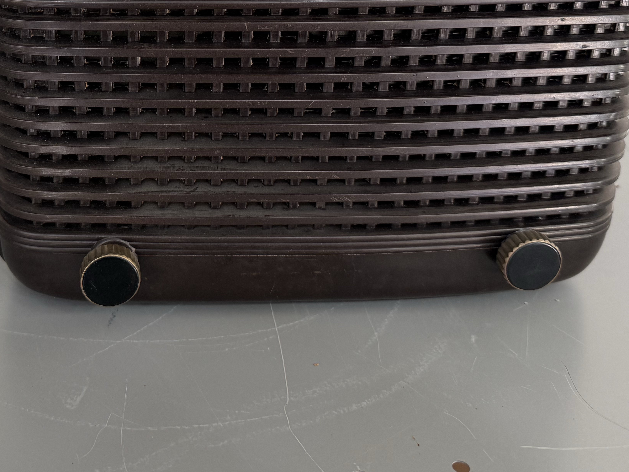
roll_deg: +1.5
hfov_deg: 43.7
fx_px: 763
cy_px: 73
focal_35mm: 42
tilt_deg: -18.7
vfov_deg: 33.1
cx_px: 179
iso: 160
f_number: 1.78
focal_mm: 6.76
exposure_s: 1/100
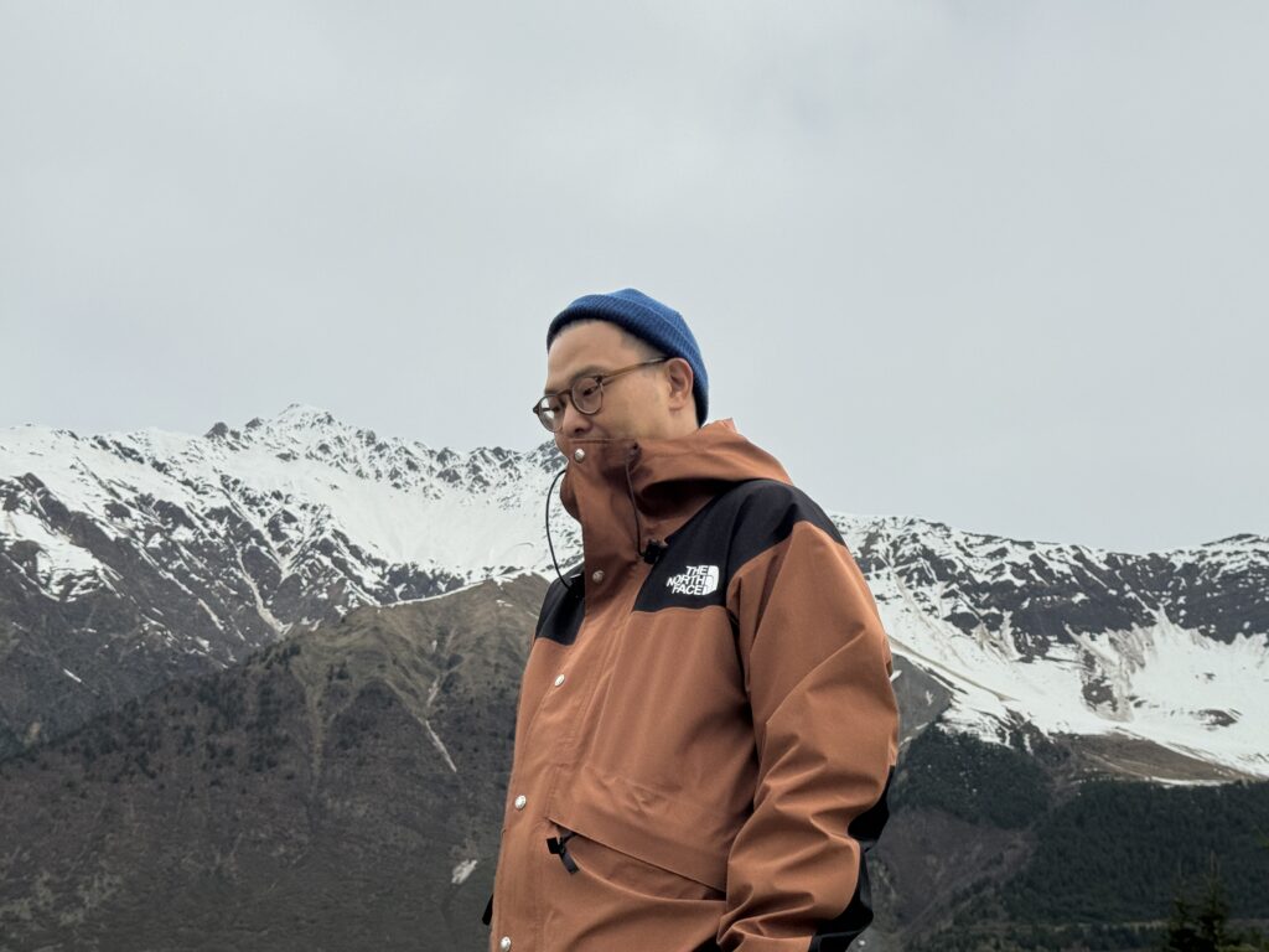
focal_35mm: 48
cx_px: 634
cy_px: 476
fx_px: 1760
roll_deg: -2.6
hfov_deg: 39.7
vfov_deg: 30.3
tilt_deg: +15.9
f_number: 1.78
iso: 64
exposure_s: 1/12500
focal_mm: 6.76
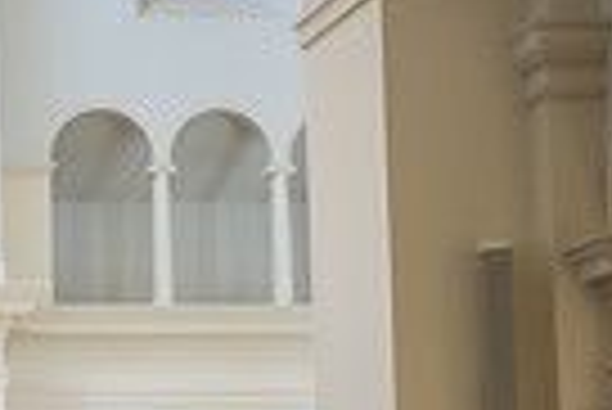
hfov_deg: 12.7
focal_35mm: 139
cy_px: 606
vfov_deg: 9.6
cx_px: -646
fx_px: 2365
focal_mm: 32
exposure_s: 1/200
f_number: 2.8
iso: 1000
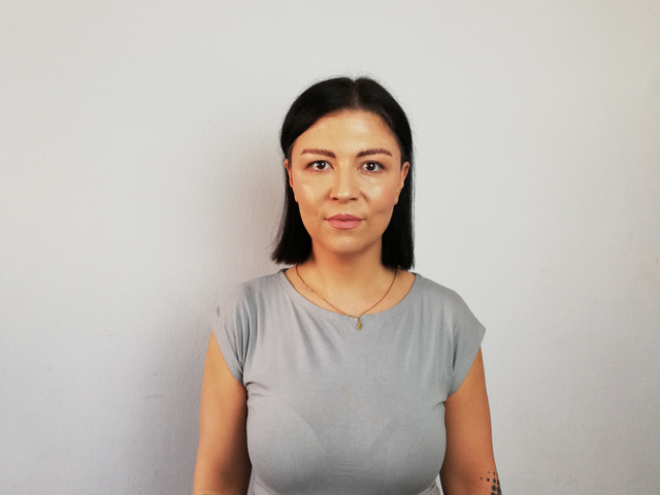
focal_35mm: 29
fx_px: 553
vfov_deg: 48.2
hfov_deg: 61.7
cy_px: 248
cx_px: 330
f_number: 2.2
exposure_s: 1/50
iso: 80
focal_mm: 3.81
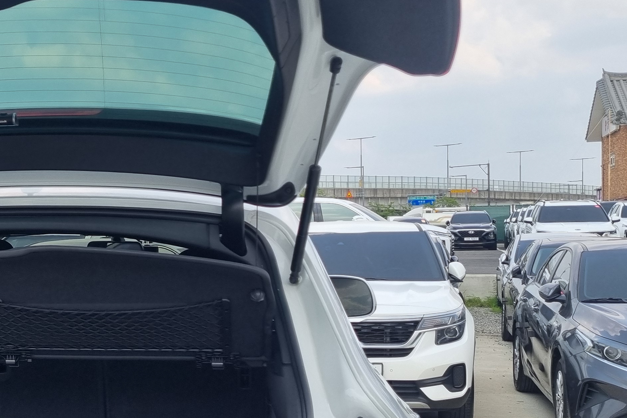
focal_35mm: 58
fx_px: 1010
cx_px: 15
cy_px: 273
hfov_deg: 32.1
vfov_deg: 23.3
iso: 50
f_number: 1.8
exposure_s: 1/2128
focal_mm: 5.4
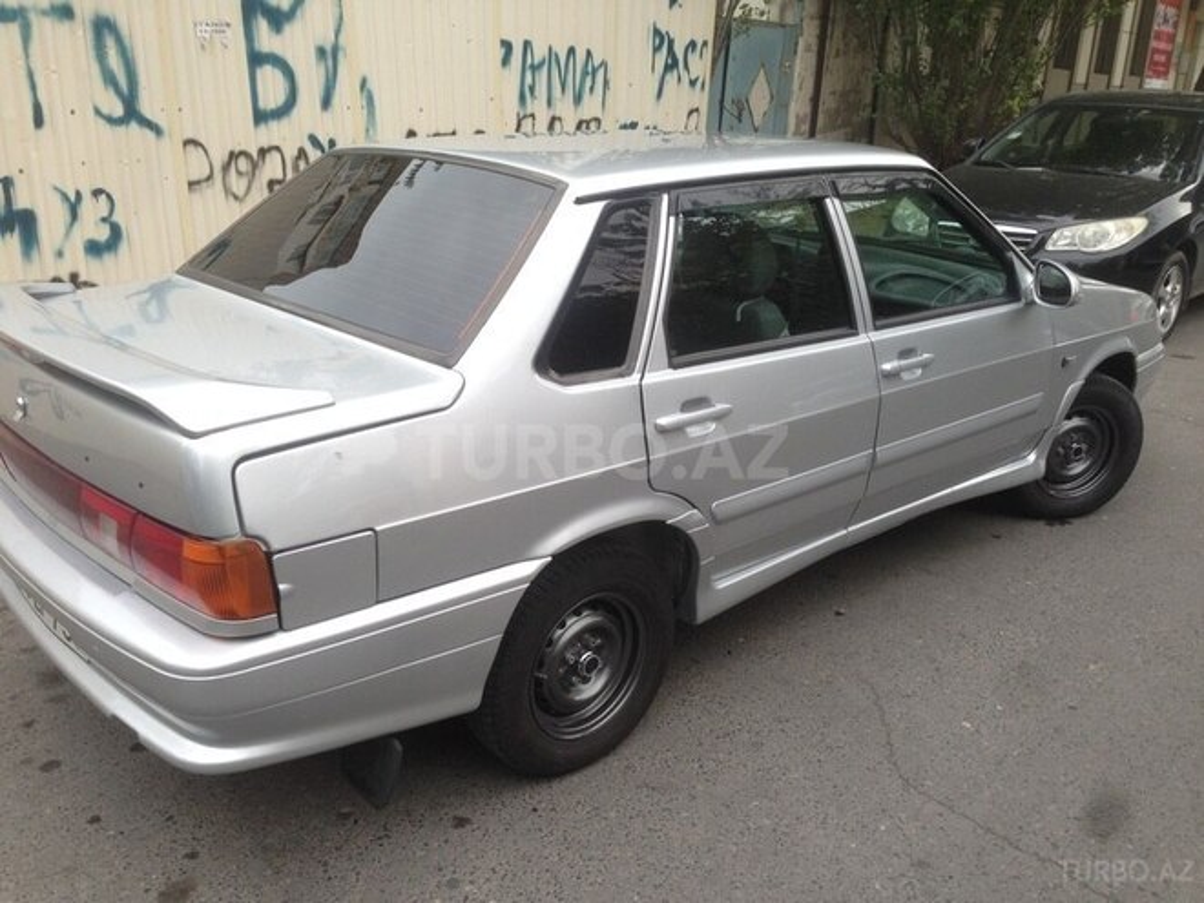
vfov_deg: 42.9
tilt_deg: -18.9
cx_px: 602
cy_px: 452
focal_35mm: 33
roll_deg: -1.3
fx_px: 1148
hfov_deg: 55.4
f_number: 2.4
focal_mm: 4.12
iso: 50
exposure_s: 1/303
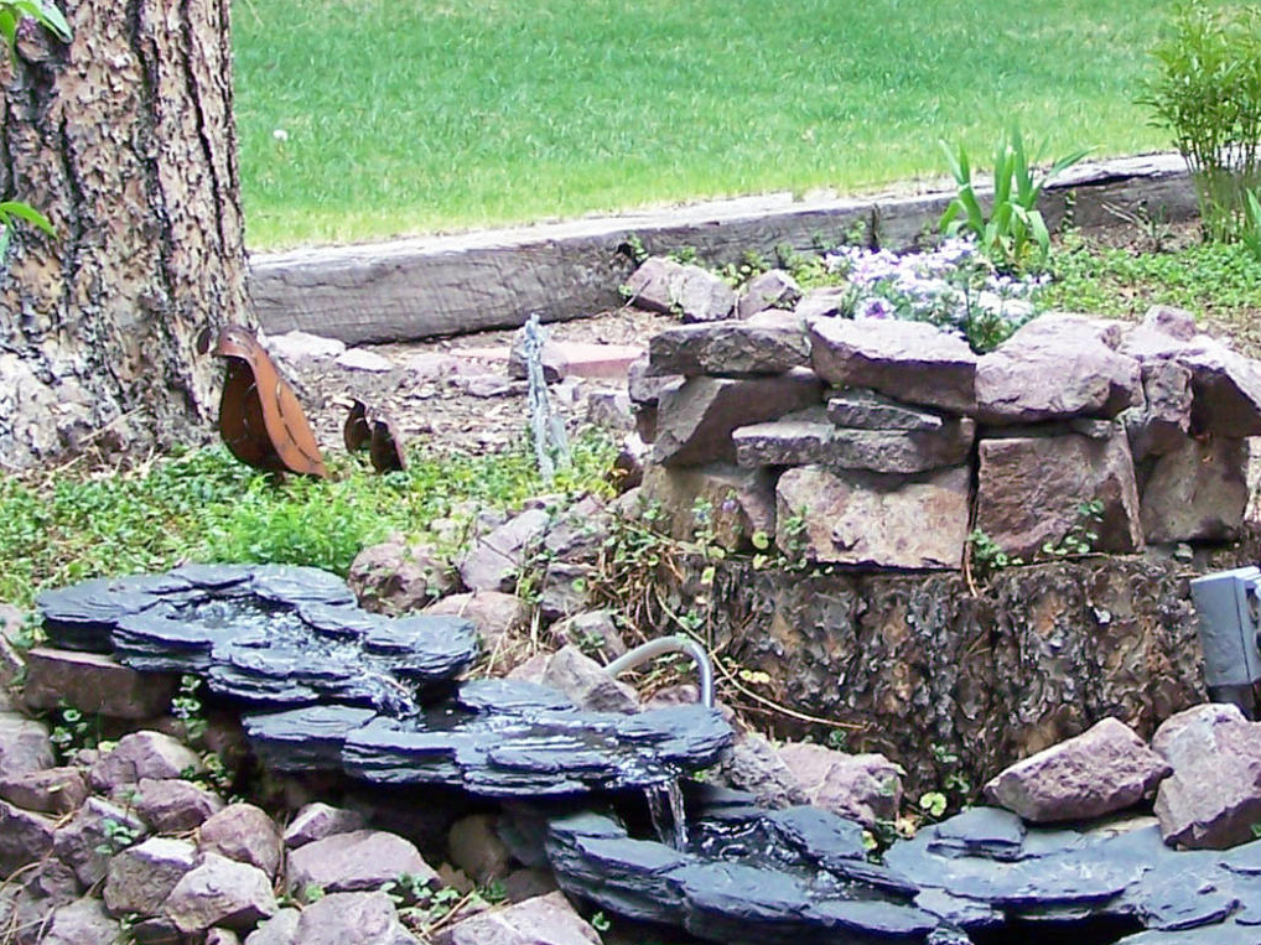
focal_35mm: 112
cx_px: 726
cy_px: 203
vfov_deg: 13.2
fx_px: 4079
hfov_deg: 17.6
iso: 64
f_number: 2.8
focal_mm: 6.3
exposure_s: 1/100
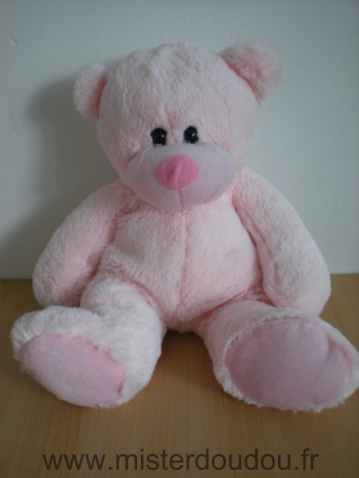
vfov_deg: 49.0
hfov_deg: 37.7
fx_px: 525
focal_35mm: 38
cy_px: 239
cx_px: 180
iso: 119
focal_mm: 6.3
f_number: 3.1
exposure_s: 1/58.4
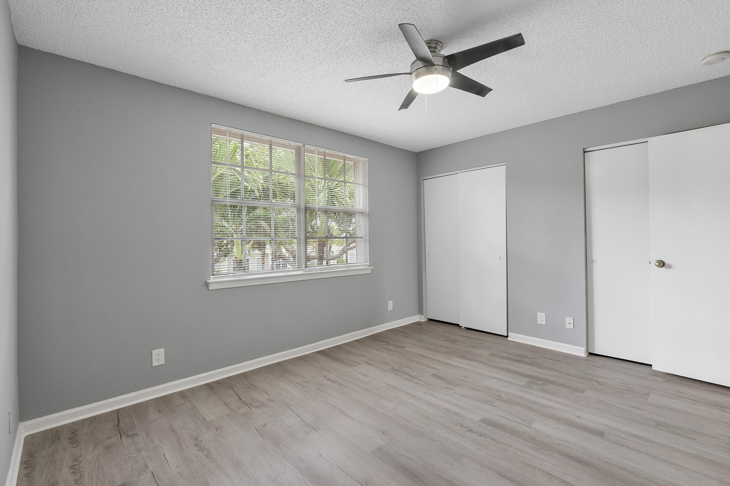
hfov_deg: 100.4
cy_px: 243
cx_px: 365
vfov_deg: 77.3
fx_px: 304
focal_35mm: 15
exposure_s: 1/10
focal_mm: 10
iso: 800
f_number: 8
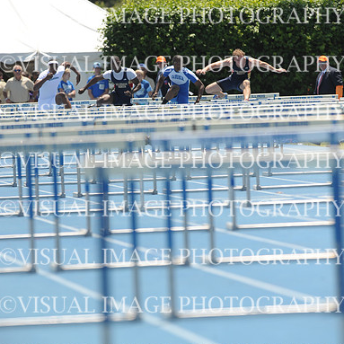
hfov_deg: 3.4
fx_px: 5779
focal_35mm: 514
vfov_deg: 3.4
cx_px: 172
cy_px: 136
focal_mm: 400
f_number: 5.6
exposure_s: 1/1250
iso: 320
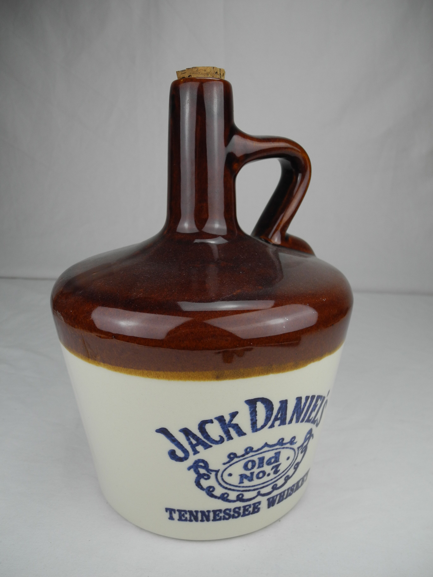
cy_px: 288
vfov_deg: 63.4
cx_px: 216
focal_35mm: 28
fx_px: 467
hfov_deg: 49.7
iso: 100
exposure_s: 1/240
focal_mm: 6
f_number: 2.8
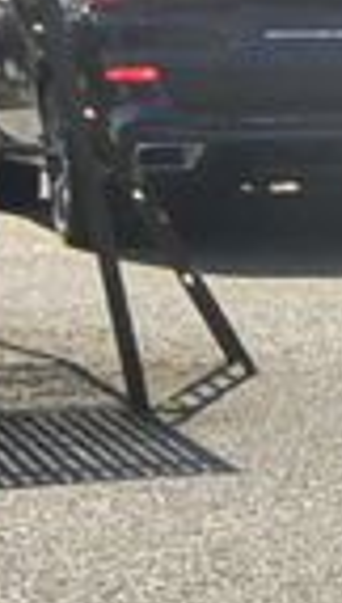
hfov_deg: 4.4
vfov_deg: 9.7
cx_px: 2031
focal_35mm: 217
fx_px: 3480
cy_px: 829
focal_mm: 11
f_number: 9
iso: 160
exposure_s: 1/250
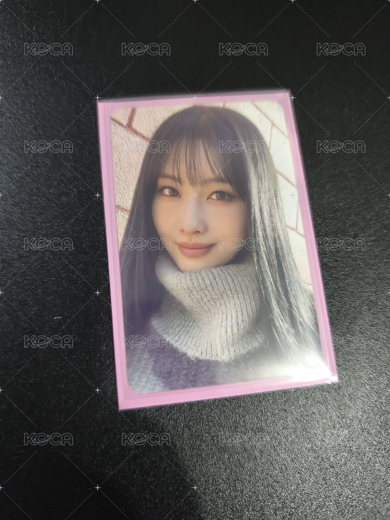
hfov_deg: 58.9
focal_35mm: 23
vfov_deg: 73.9
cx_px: 195
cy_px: 260
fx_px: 346
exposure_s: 1/30
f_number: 1.65
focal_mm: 6.18
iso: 1000
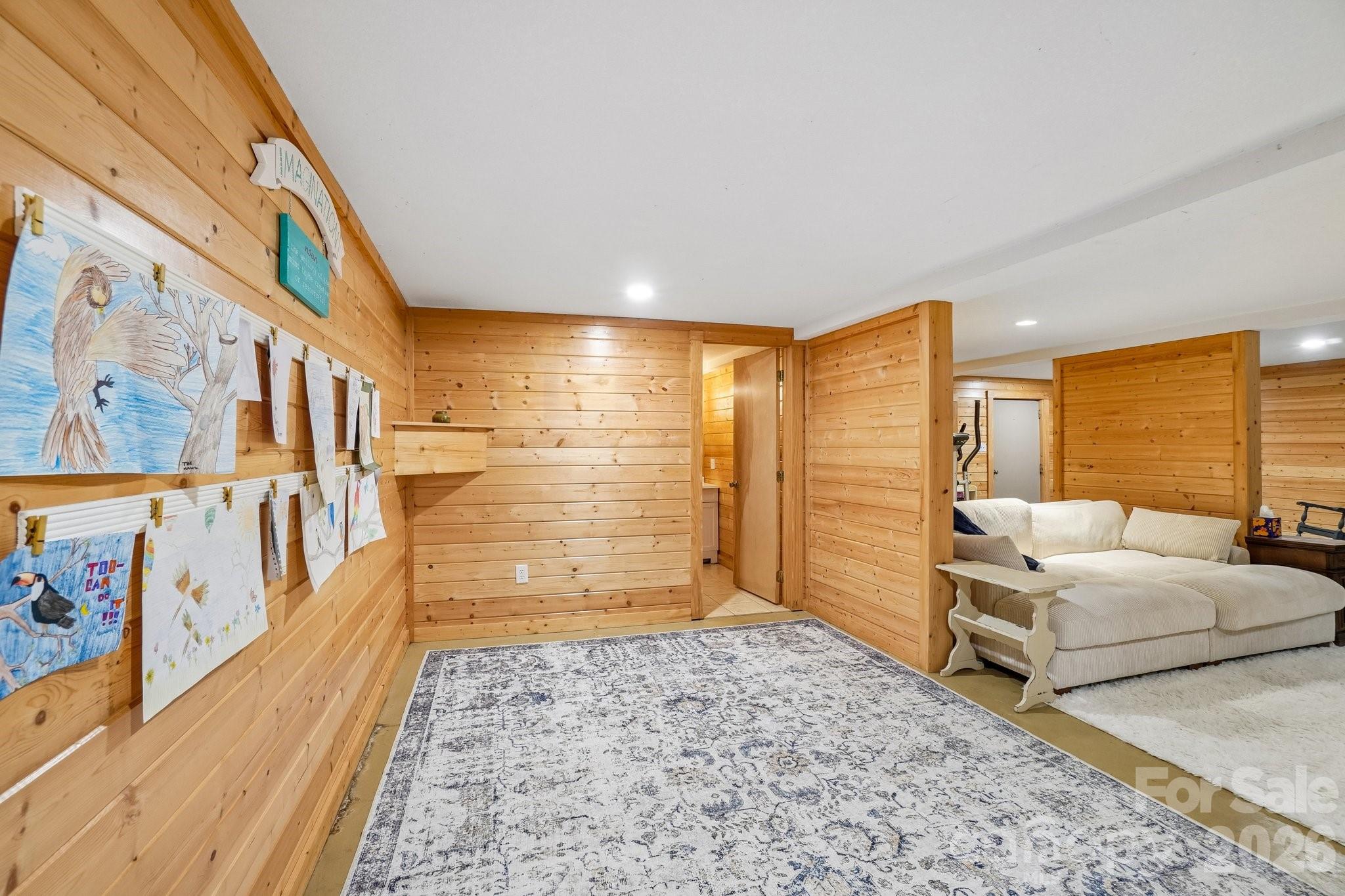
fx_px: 560
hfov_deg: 100.4
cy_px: 448
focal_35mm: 15
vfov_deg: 77.3
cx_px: 672
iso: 400
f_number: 8
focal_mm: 10
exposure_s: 1/6
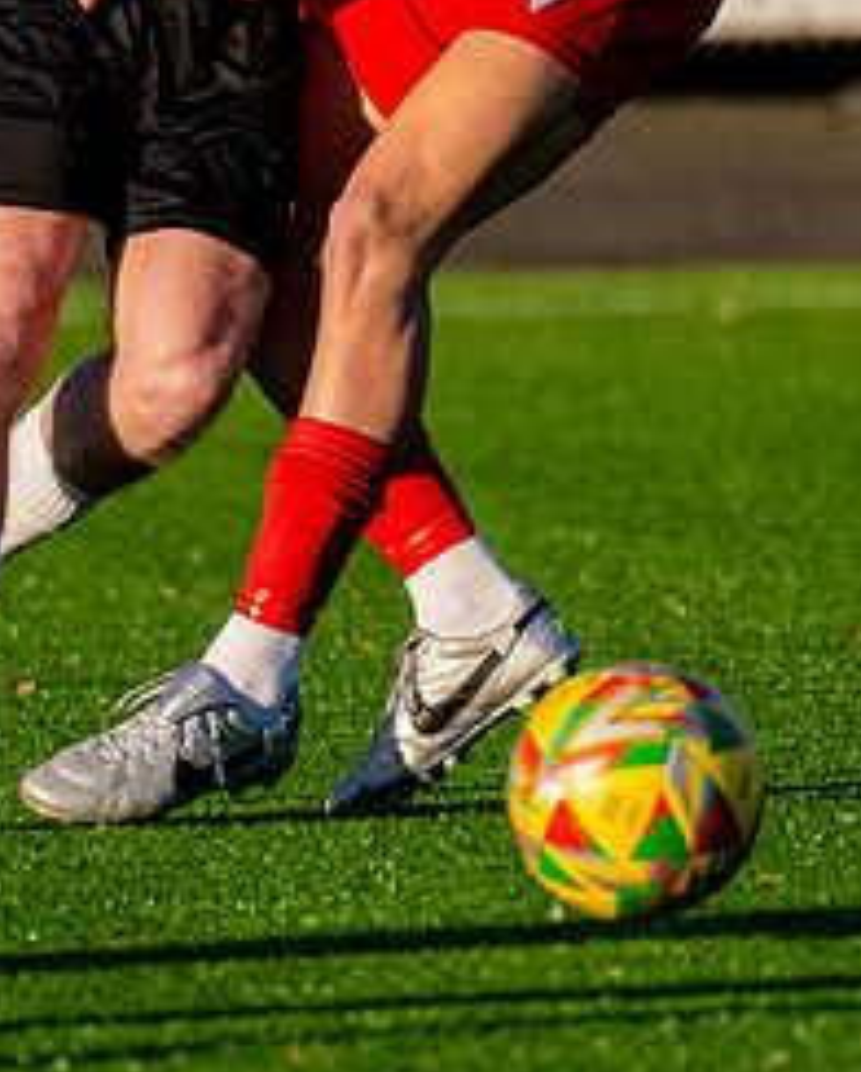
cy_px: 367
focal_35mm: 1343
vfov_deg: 1.4
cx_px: 266
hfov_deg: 1.2
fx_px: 42672
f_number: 4
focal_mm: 280
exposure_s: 1/3200
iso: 400
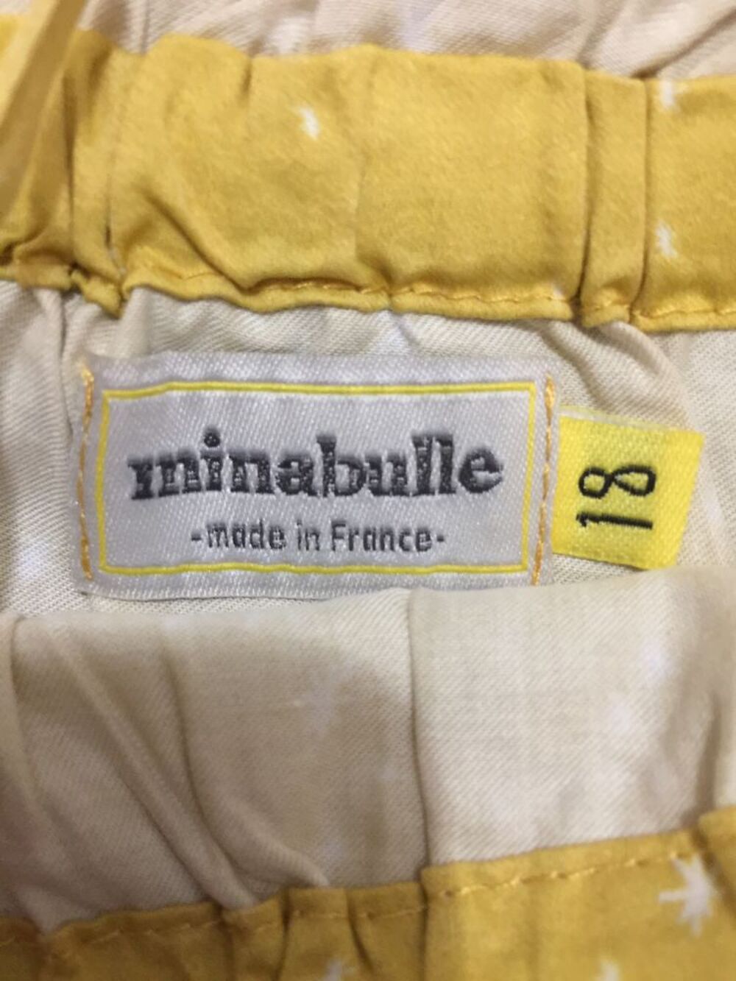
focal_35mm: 29
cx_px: 368
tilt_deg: -80.3
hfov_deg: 48.2
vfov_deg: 61.7
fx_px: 822
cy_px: 490
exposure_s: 1/10
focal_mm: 4.15
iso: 125
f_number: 2.2
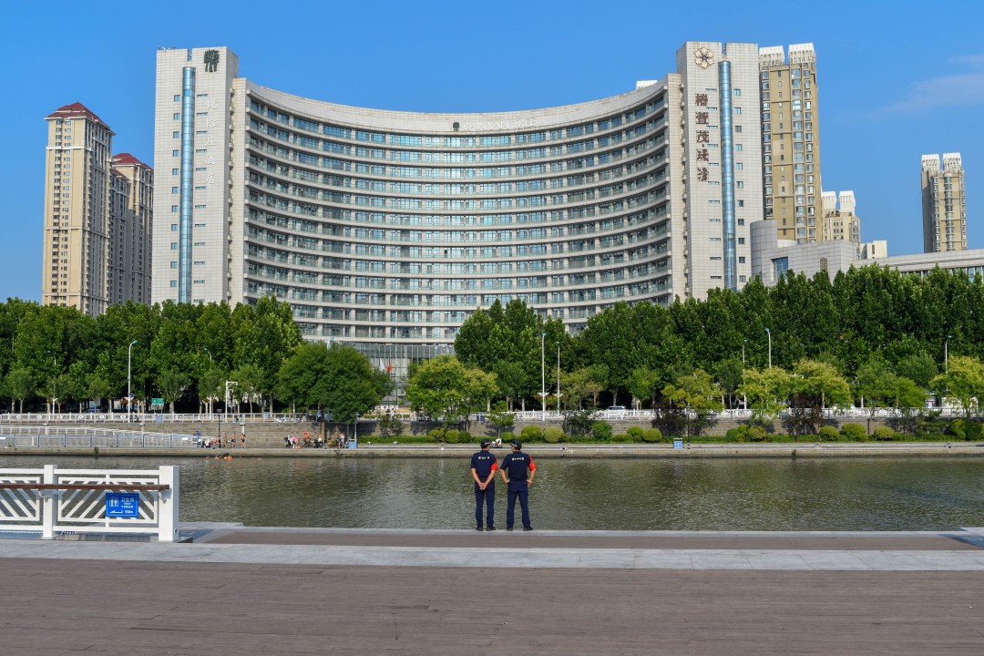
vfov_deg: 35.5
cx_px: 492
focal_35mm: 38
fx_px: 1025
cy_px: 328
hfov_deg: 51.3
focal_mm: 25
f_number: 5.6
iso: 400
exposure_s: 1/1500
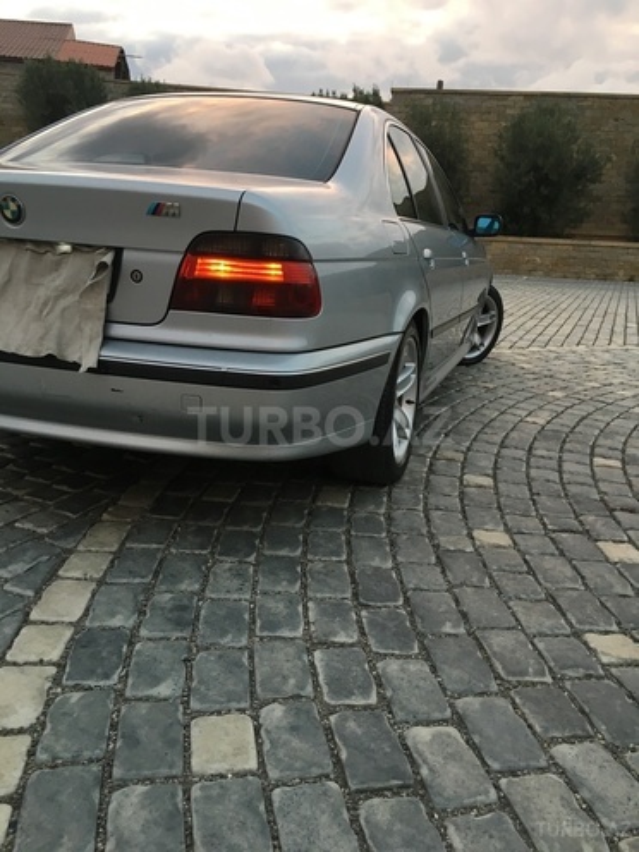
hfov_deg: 48.2
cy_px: 426
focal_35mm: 29
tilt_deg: -14.5
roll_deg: -3.0
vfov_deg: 61.7
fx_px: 714
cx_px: 320
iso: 80
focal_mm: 4.15
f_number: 2.2
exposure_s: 1/33
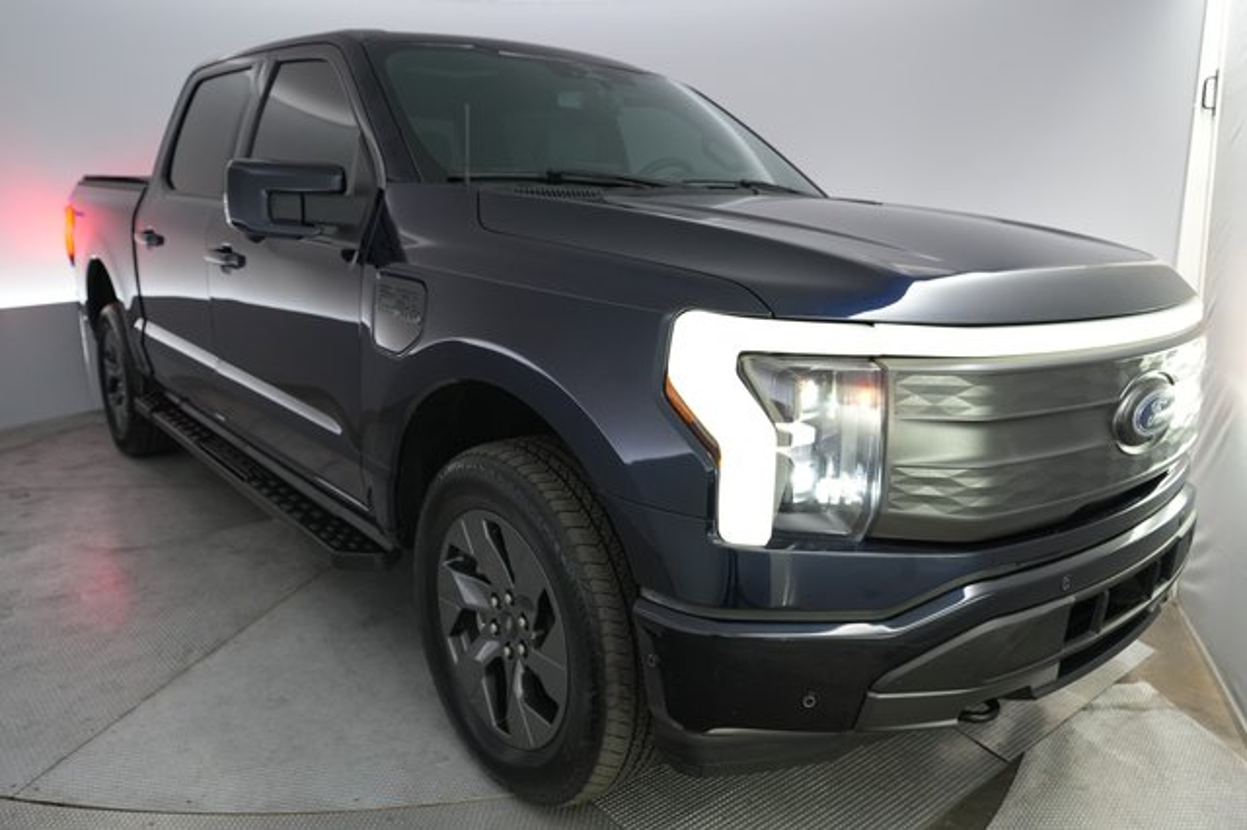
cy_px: 415
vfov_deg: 51.2
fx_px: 865
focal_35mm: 25
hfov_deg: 71.5
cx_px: 624
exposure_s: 1/160
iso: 1600
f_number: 3.2
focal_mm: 25
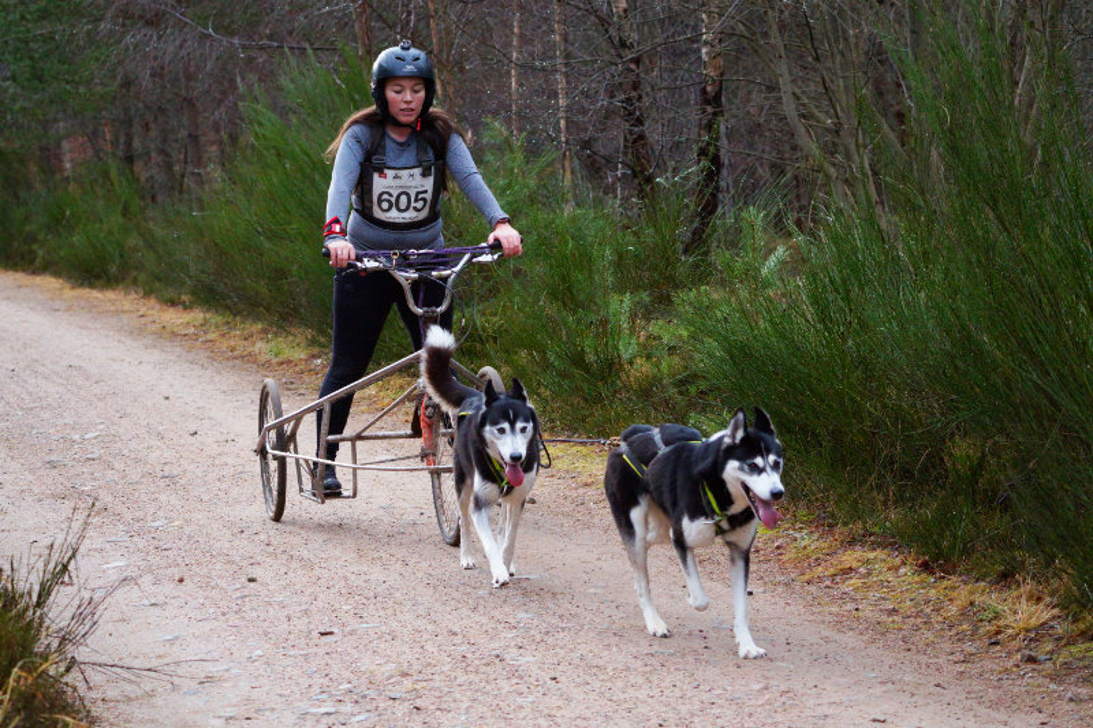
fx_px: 3187
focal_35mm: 105
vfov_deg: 13.0
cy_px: 364
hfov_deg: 19.5
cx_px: 546
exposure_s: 1/2000
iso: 1600
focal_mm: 70
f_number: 4.5
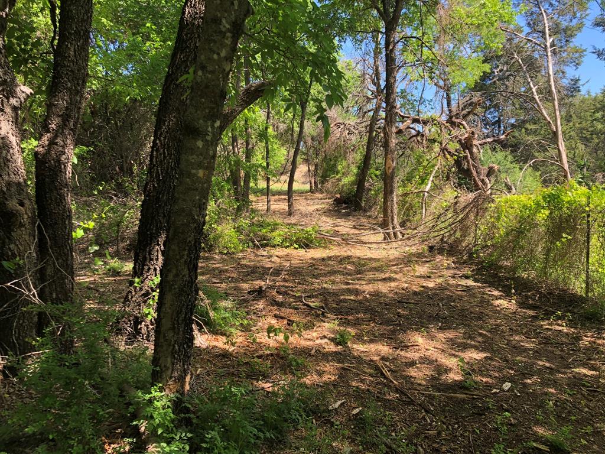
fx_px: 489
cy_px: 227
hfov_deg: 63.4
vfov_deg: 49.7
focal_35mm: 28
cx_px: 302
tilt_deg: -2.5
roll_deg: -0.2
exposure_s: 1/289
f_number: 1.8
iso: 20
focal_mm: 4
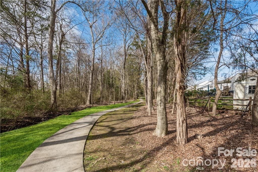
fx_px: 115
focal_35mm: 16
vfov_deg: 73.8
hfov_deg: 96.7
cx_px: 129
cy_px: 86
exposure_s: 1/125
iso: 125
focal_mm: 16
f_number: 10
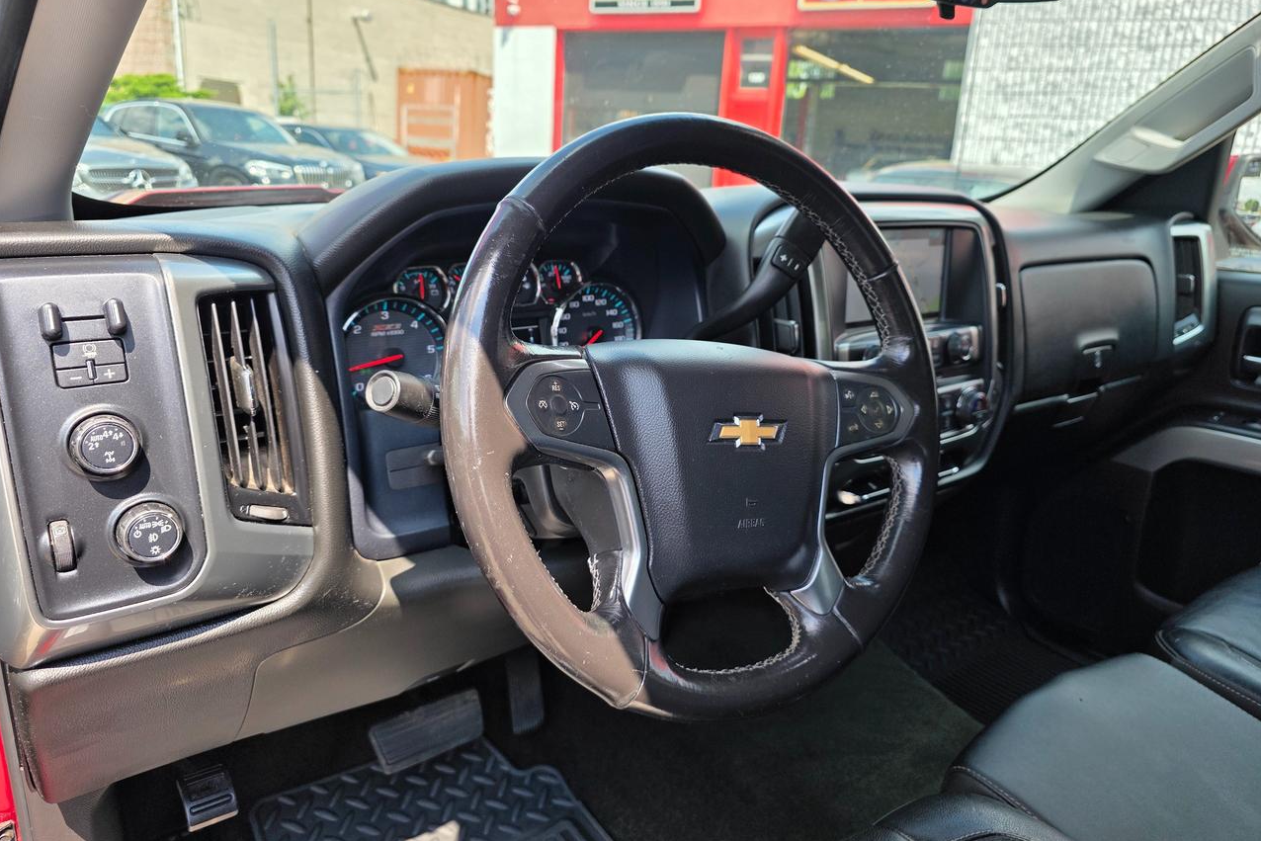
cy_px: 432
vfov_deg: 53.1
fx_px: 841
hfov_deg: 73.7
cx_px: 630
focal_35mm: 24
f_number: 1.7
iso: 16
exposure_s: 1/192
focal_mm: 6.3
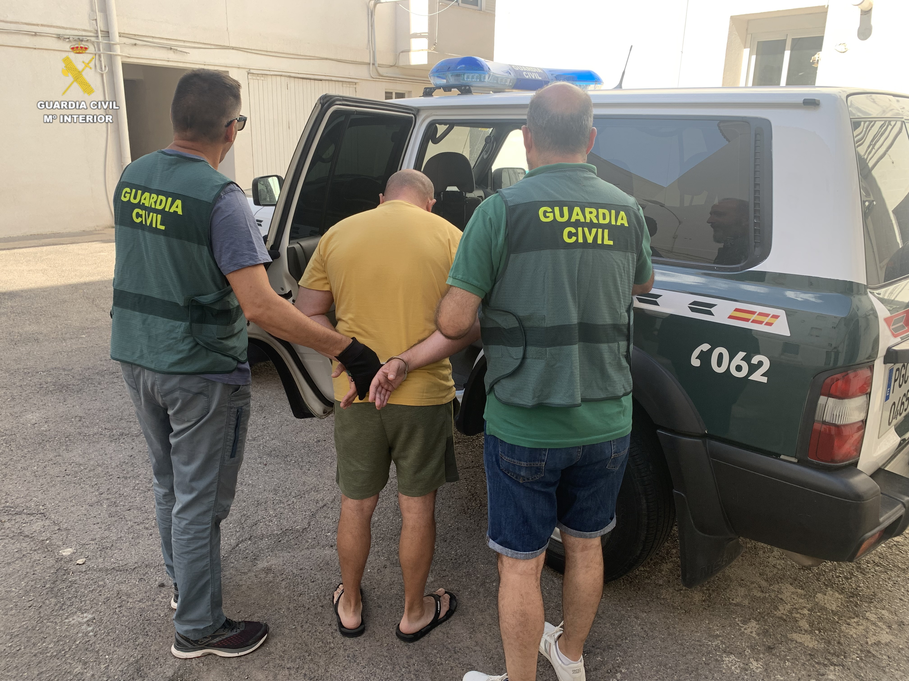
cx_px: 454
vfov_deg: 53.1
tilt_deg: -16.3
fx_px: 683
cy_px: 340
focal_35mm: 26
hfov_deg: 67.3
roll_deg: -0.1
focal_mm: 4.25
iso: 25
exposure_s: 1/410
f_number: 1.8
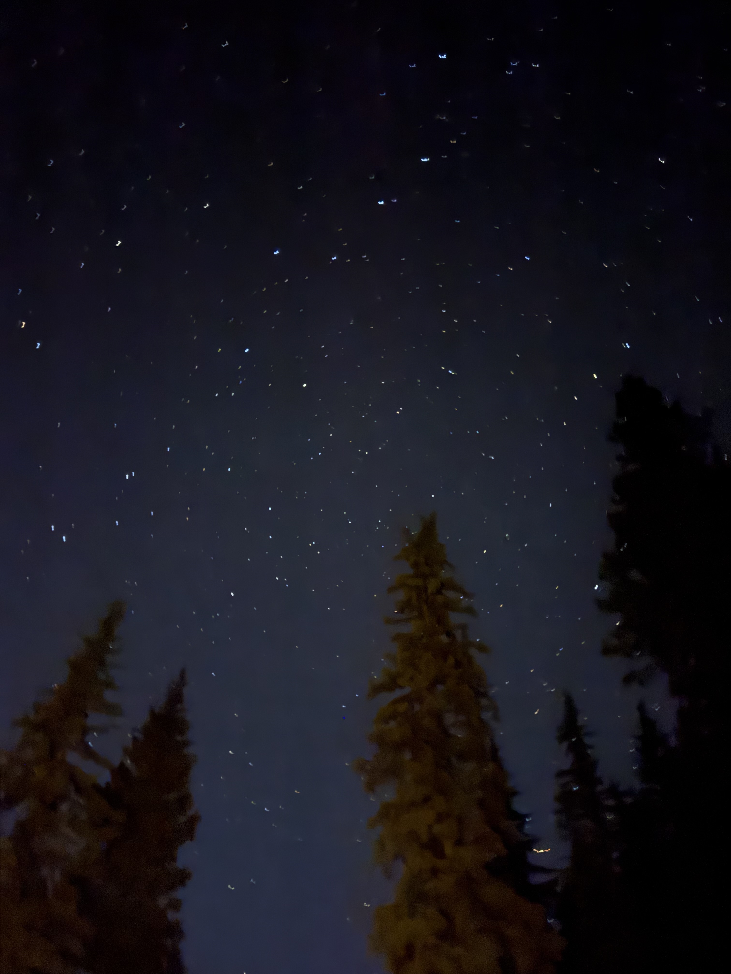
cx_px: 366
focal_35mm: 24
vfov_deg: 71.6
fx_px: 676
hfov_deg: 56.8
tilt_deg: +47.1
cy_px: 487
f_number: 1.78
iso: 6400
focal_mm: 6.76
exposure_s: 2
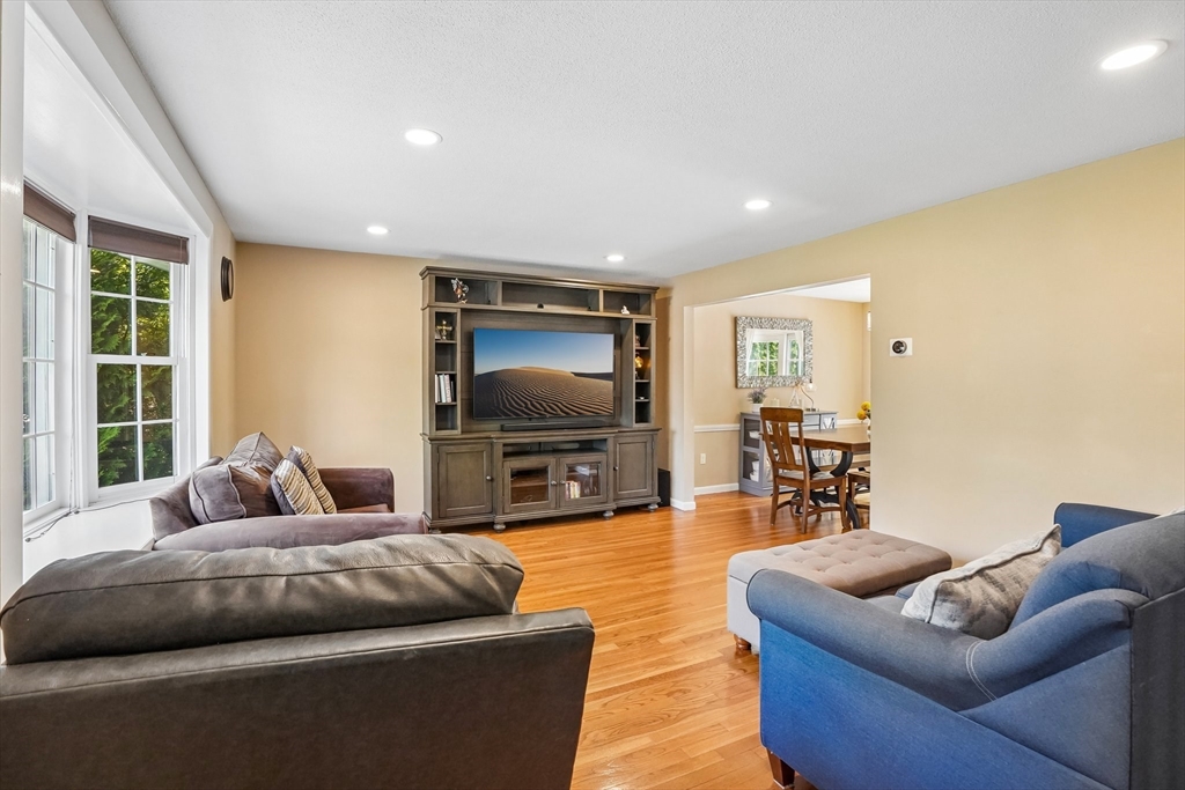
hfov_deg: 96.7
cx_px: 592
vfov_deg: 73.8
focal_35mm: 16
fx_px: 527
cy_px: 395
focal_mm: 16
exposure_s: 1/30
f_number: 9
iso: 5000
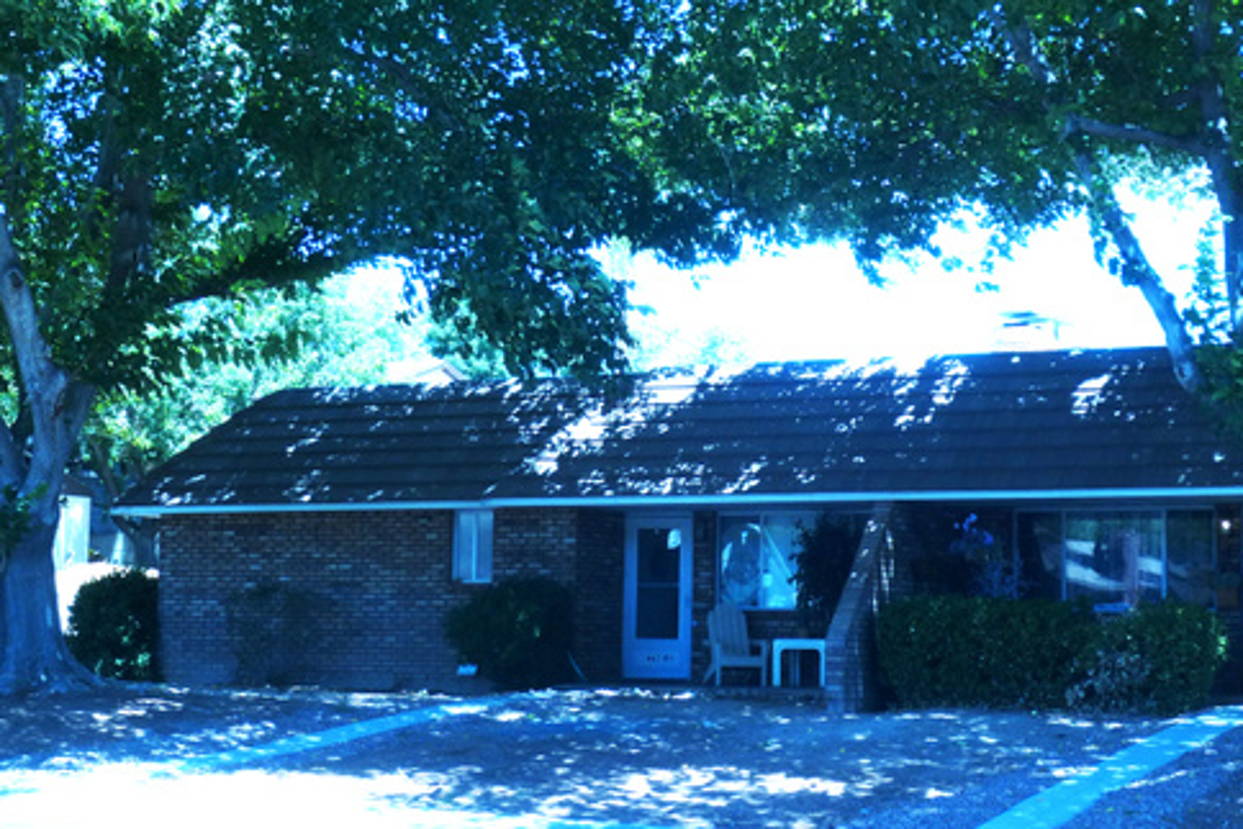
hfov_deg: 30.4
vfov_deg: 20.6
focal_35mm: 66
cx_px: 783
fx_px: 2279
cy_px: 364
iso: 100
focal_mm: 8.6
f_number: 4
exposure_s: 1/320
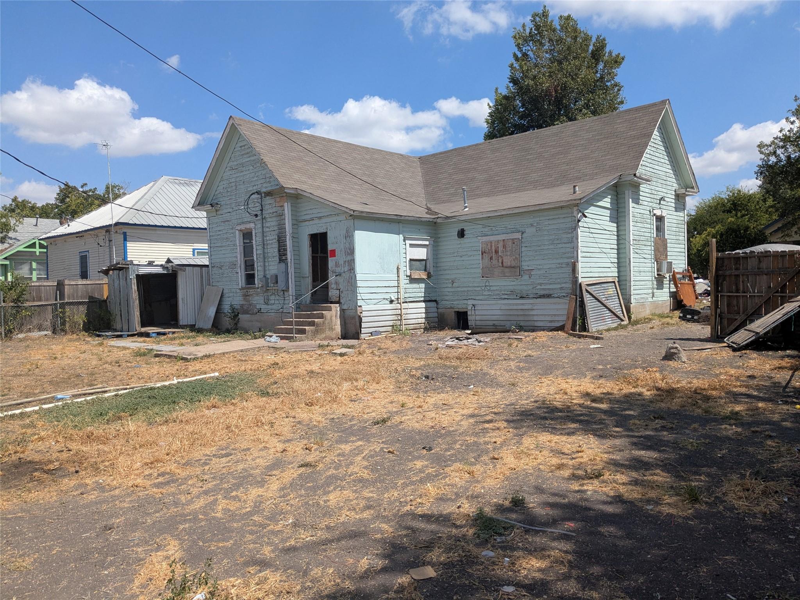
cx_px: 400
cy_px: 300
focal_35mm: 27
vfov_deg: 51.4
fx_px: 624
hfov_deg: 65.3
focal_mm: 4.38
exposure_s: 1/4673
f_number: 1.73
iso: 67
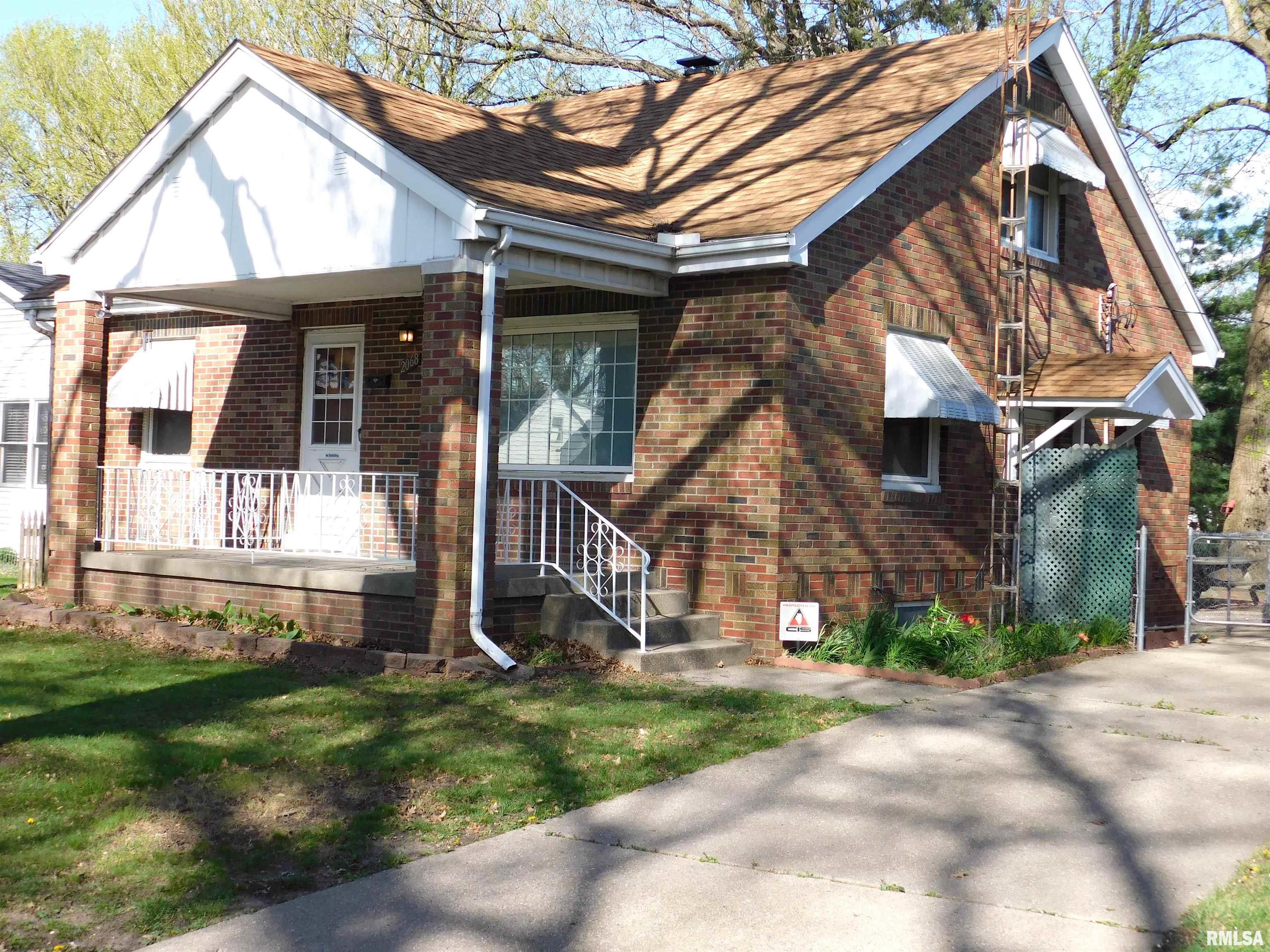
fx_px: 1651
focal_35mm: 45
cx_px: 635
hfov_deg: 42.1
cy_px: 476
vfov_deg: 32.2
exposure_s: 1/500
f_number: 3.7
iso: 125
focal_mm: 8
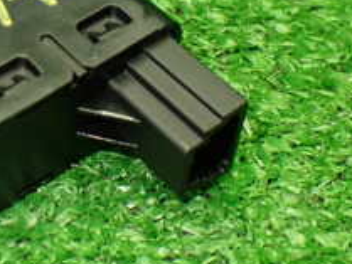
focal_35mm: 86
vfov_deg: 17.0
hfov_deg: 21.8
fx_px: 875
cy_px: 47
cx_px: -12
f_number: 2.3
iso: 500
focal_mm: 5.4
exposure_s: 1/125
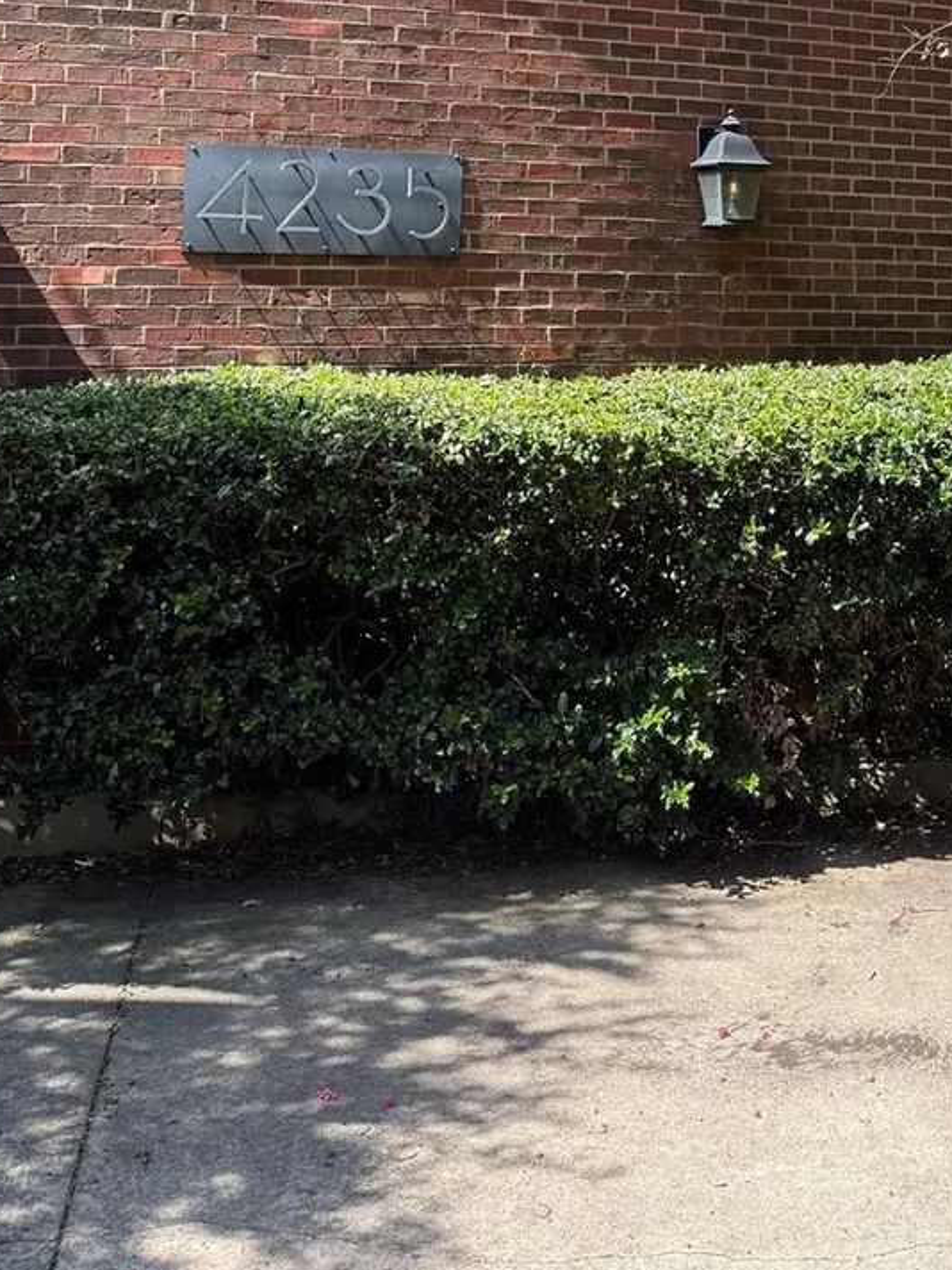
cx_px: 660
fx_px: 1687
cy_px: 74
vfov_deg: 37.8
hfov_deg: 31.2
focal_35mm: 46
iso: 100
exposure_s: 1/898
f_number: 1.78
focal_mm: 6.76
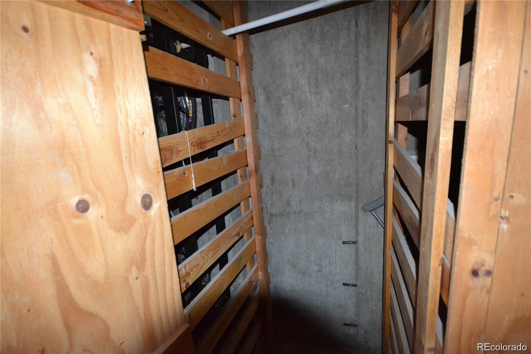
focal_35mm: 17
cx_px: 266
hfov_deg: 92.5
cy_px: 177
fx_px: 254
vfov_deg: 69.6
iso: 3200
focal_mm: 11.5
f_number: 4.2
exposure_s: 1/60
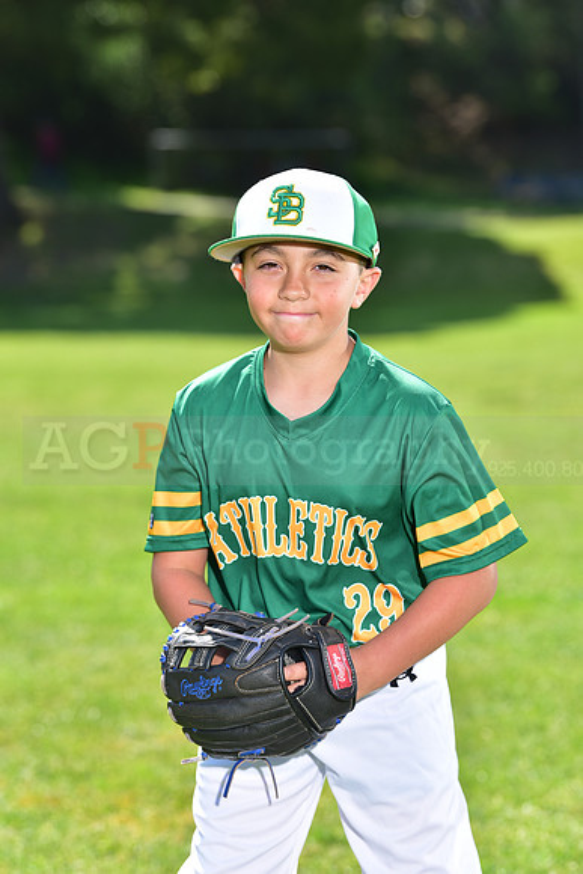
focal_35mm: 140
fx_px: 3399
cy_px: 437
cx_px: 292
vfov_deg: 14.7
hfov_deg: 9.8
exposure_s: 1/250
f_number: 5
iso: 100
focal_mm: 140
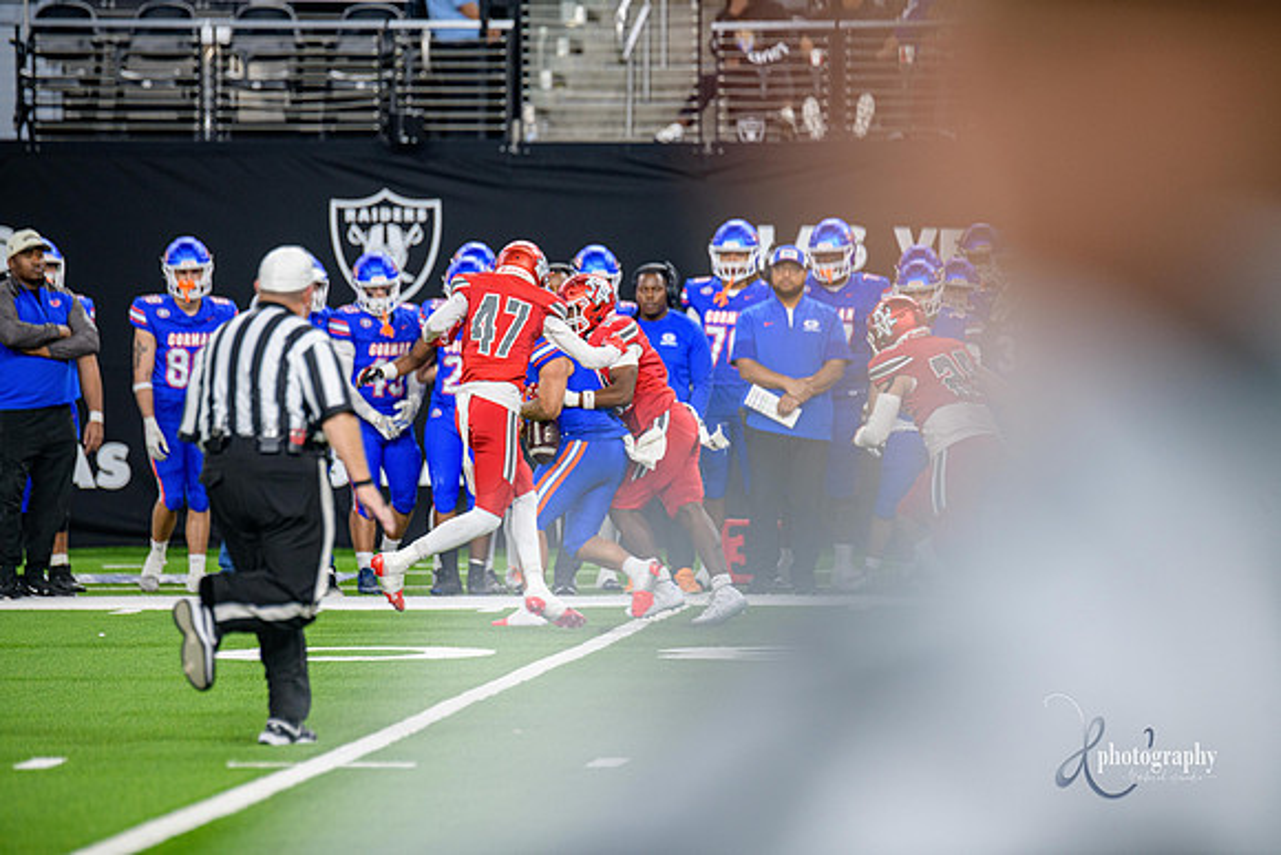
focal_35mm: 300
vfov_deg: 4.6
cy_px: 428
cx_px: 640
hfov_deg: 6.9
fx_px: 10677
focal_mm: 300
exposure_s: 1/400
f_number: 2.8
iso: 1000
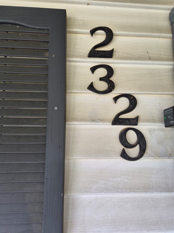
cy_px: 116
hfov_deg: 58.9
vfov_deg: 73.9
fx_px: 154
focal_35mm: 23
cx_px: 87
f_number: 1.8
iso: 100
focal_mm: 5.4
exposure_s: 1/180
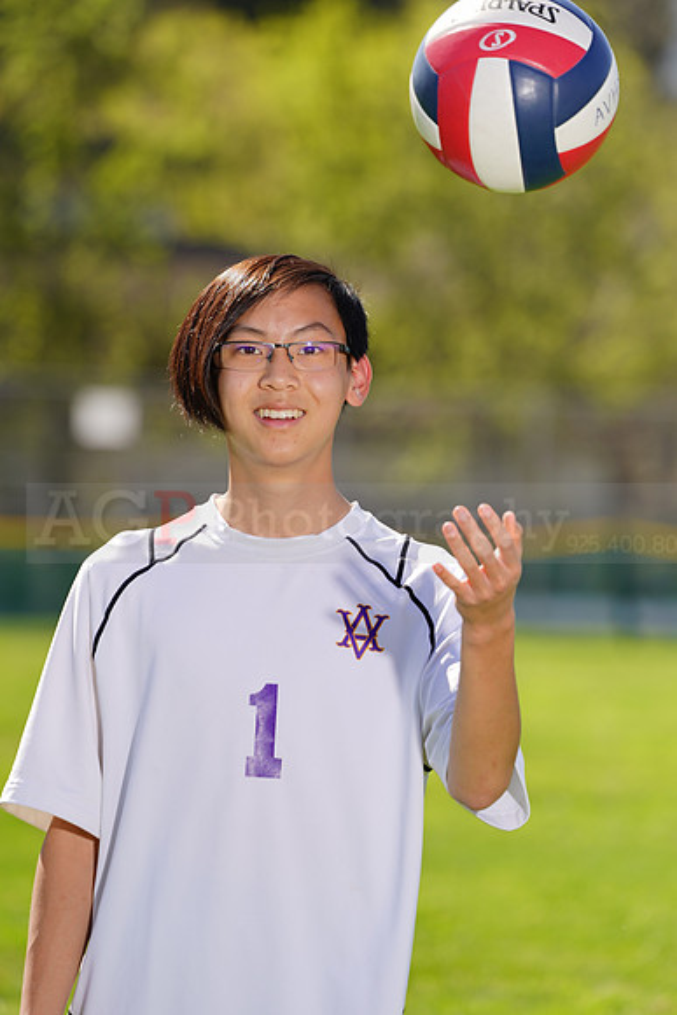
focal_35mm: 318
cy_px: 508
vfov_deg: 6.5
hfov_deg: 4.3
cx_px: 338
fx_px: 8964
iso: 64
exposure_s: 1/200
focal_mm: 318
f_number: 7.1
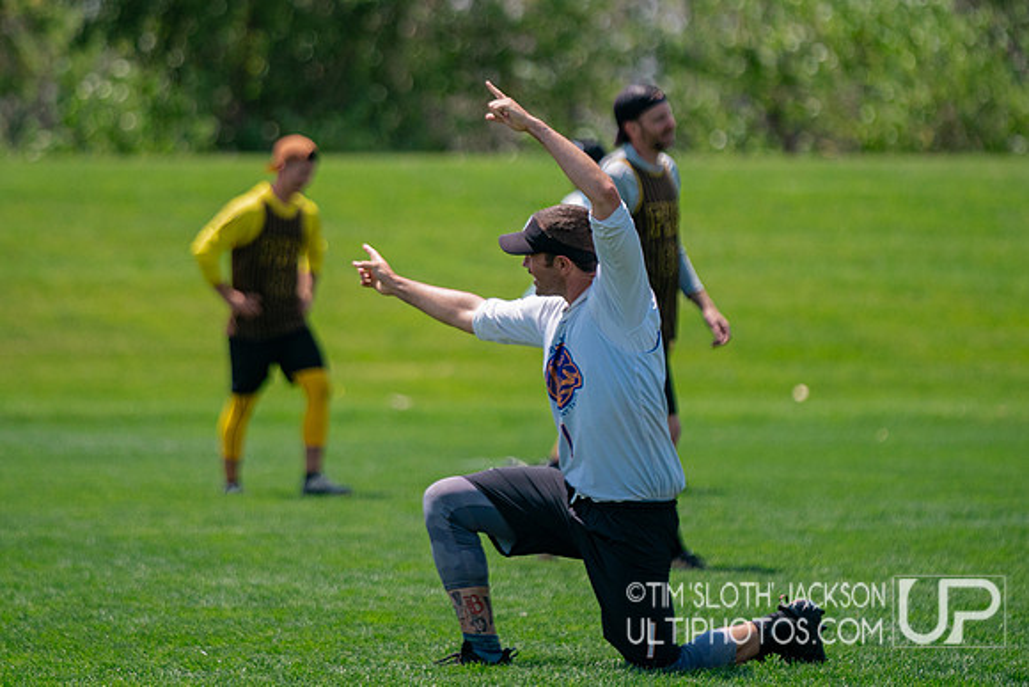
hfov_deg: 7.4
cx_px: 445
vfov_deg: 4.9
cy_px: 225
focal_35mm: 280
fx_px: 7994
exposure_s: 1/10000
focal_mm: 200
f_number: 2.8
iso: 640
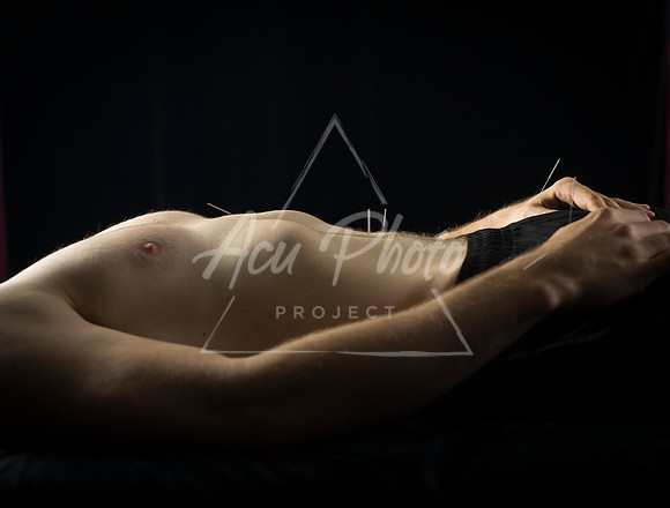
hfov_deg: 27.8
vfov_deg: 21.3
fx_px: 1352
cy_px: 226
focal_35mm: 70
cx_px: 395
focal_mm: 50
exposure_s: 1/160
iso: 800
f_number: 3.5
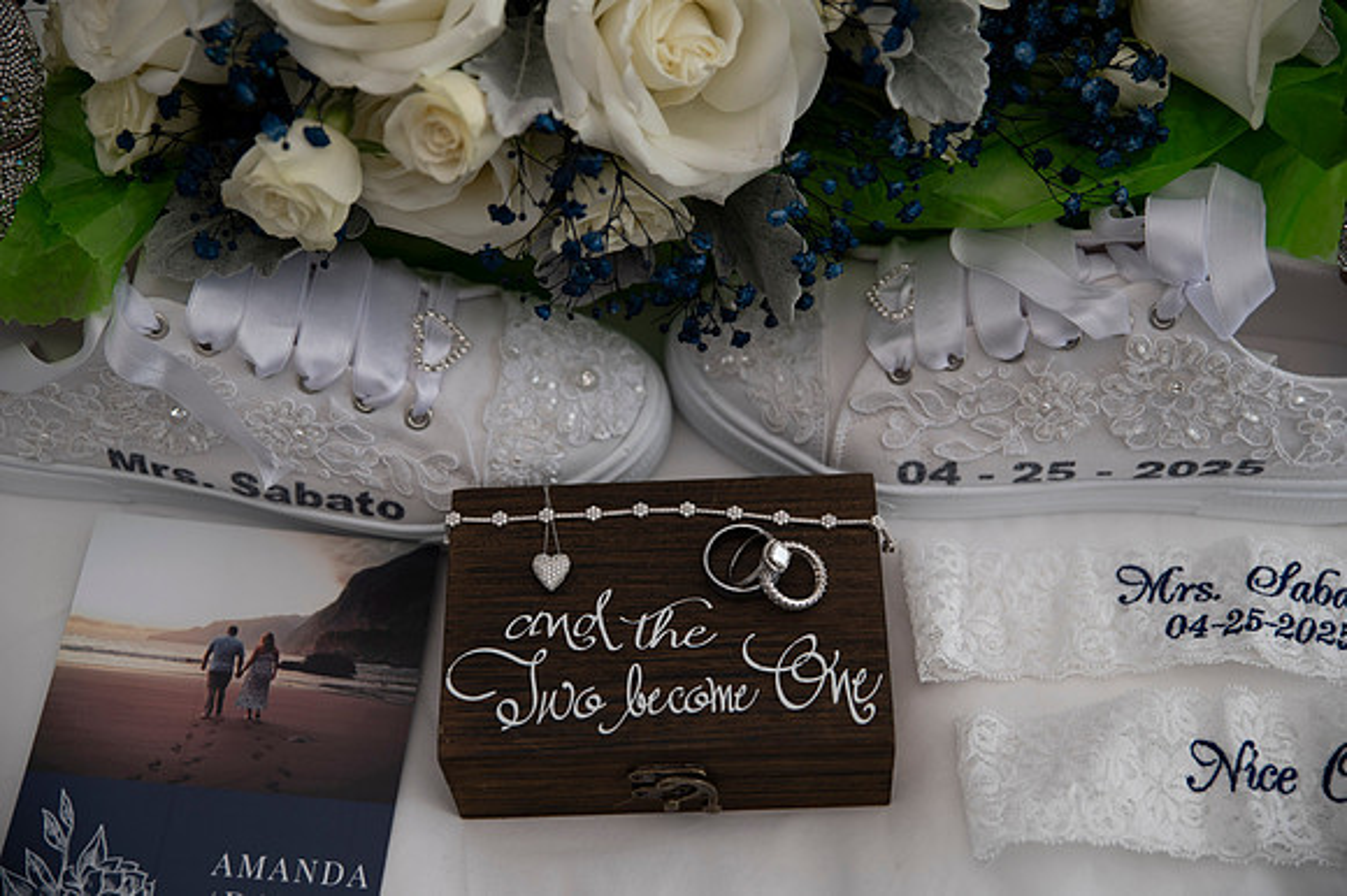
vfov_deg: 24.2
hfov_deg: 35.7
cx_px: 674
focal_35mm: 56
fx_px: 2094
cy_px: 448
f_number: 2.8
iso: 400
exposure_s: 1/640
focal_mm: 56
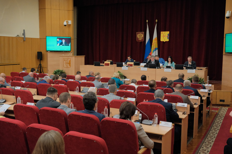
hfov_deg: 54.4
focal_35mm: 35
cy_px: 77
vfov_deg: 37.8
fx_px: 226
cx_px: 116
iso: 6400
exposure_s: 1/125
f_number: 4
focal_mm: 23.5
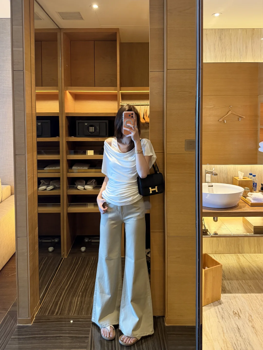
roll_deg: +0.6
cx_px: 132
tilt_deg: -8.0
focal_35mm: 24
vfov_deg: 71.6
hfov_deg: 56.8
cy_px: 175
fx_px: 243
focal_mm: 6.76
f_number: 1.78
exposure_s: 1/50
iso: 640
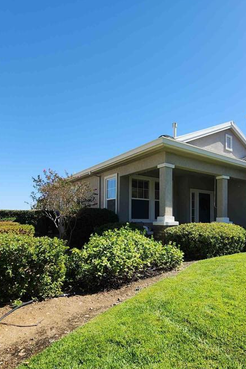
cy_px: 209
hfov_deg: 57.0
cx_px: 180
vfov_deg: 80.7
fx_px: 215
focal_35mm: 21
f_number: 2.2
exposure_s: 1/1480
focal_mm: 2.2
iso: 50
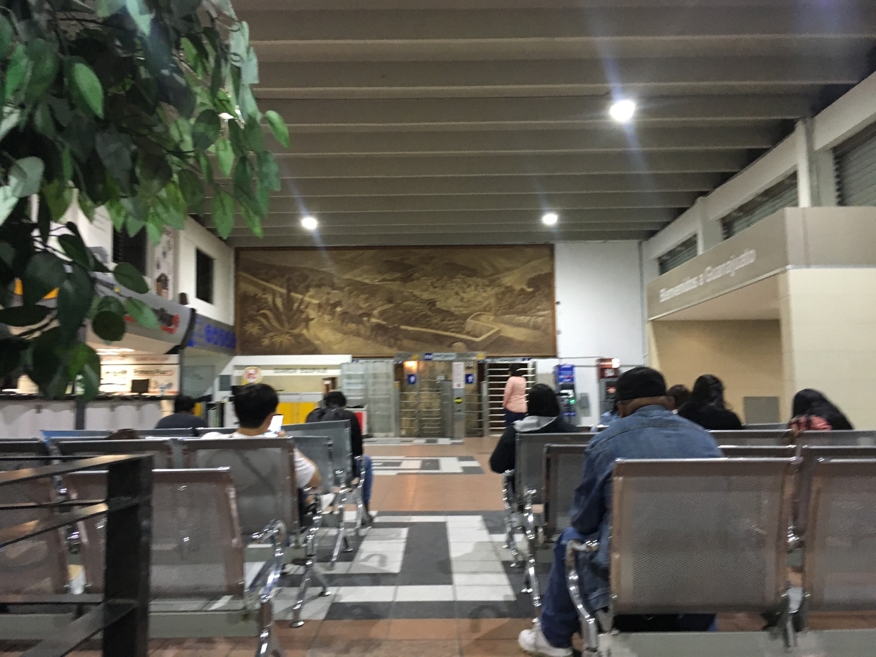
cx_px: 438
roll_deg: +0.7
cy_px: 328
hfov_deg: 61.7
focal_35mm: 29
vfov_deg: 48.2
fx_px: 734
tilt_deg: +4.0
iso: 160
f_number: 2.2
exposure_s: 1/30
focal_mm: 4.15
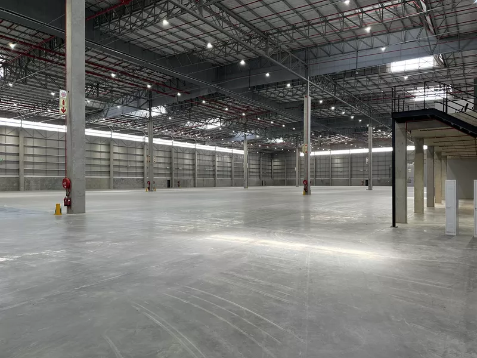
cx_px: 238
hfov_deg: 71.6
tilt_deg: +0.3
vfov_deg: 56.8
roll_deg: -0.8
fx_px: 331
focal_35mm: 24
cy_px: 179
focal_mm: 6.86
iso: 100
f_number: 1.78
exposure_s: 1/130
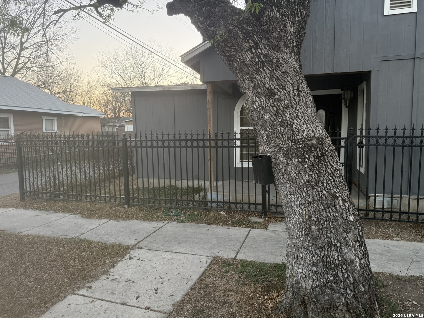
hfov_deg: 71.6
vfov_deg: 56.8
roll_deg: +1.1
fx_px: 294
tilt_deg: -5.4
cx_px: 212
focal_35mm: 24
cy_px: 159
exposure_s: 1/222
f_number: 1.78
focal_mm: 6.76
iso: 200
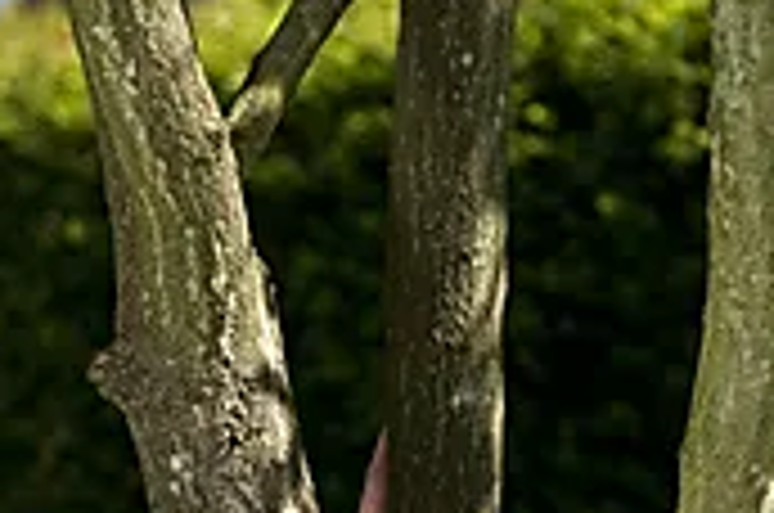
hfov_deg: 10.1
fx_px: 4378
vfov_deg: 6.7
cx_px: 189
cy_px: 574
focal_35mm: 204
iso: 200
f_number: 7.1
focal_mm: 70
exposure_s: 1/125
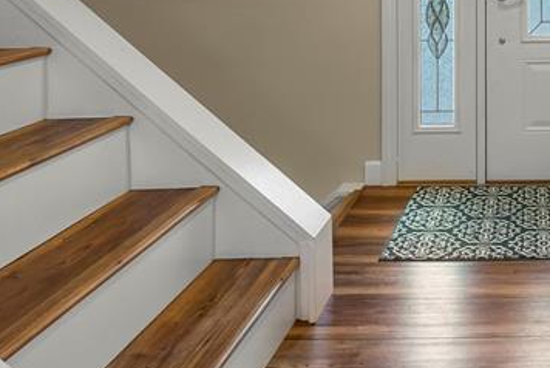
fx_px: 703
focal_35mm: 46
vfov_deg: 26.4
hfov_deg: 37.5
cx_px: 565
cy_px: -60
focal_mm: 16
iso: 100
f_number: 4
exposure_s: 1/13
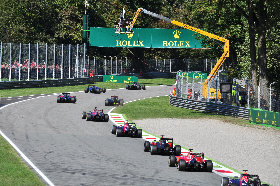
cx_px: 140
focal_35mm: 278
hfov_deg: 7.4
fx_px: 2156
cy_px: 93
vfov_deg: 4.9
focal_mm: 185
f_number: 7.1
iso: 250
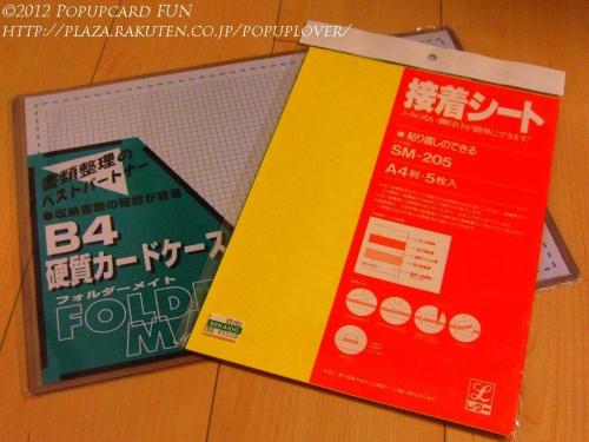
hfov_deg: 49.0
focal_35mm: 38
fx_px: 647
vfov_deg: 37.7
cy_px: 221
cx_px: 294
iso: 400
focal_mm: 7.9
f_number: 2.8
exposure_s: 1/100
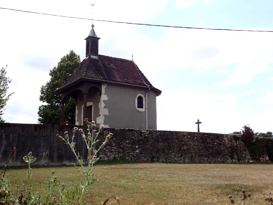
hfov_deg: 44.8
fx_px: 331
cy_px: 100
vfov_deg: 34.3
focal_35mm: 42
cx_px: 133
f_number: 4
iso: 100
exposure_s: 1/500
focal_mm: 7.31
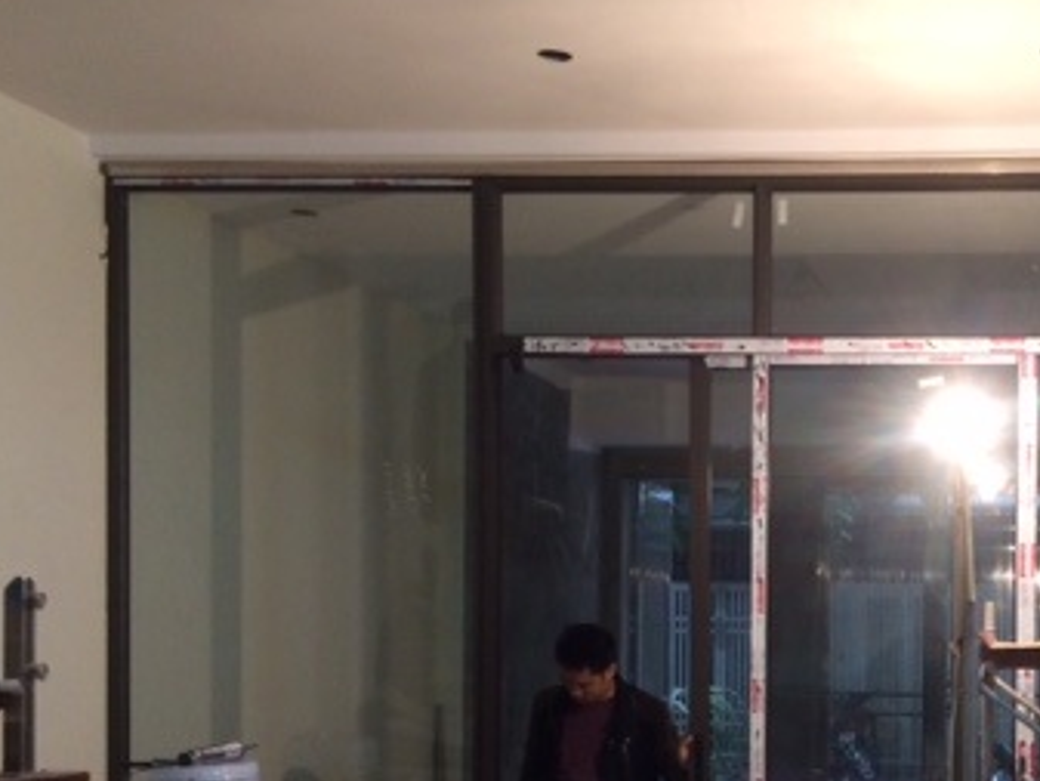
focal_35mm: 55
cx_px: 926
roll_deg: -1.1
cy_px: 633
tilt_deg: -1.0
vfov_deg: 26.1
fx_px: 1653
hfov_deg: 33.2
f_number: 2.2
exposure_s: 1/33
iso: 160
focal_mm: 4.15
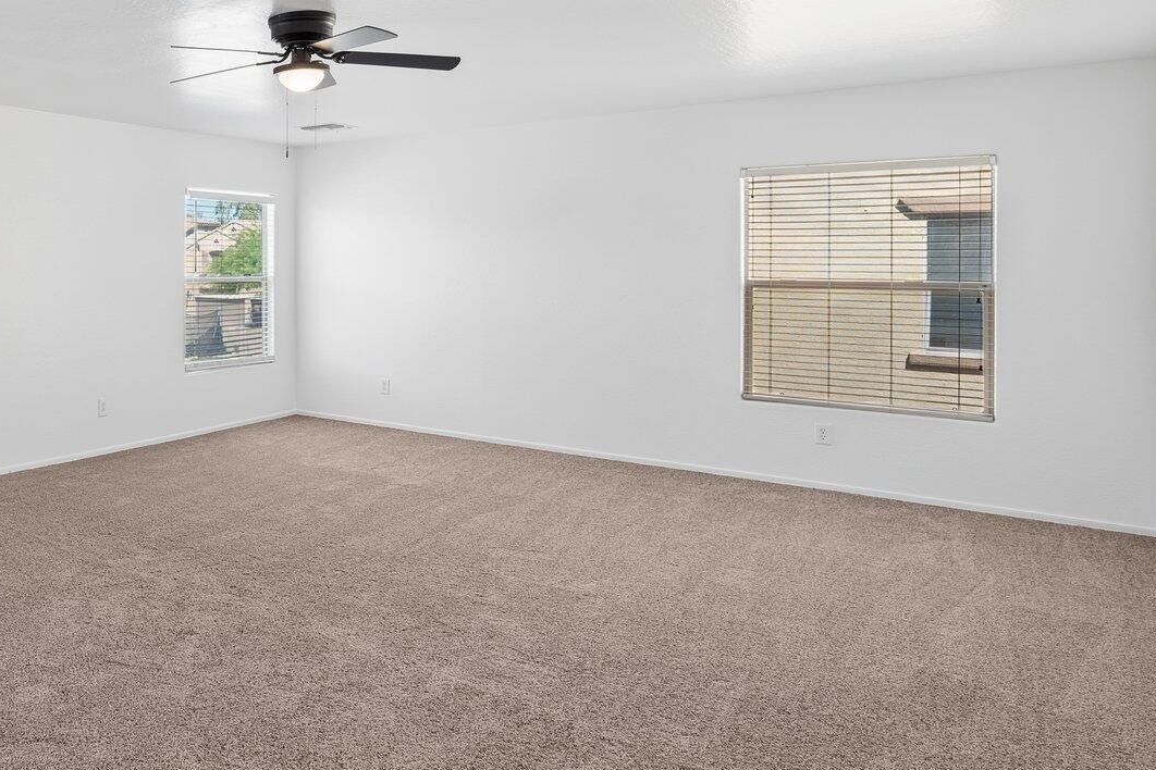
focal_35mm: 27
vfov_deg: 47.2
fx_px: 867
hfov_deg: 58.1
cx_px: 123
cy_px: 264
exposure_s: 1/40
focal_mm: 14
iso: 400
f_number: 8
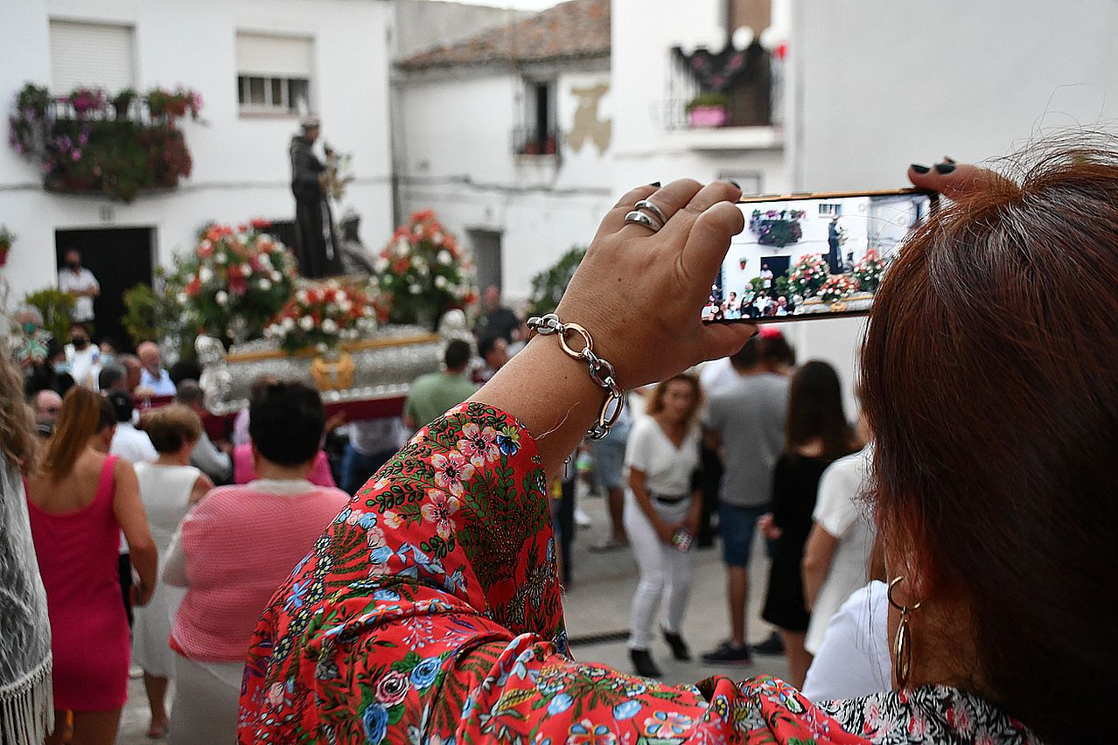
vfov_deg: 28.1
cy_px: 372
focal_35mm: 48
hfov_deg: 41.1
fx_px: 1491
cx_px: 559
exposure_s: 1/160
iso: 2500
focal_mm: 32
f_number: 6.3
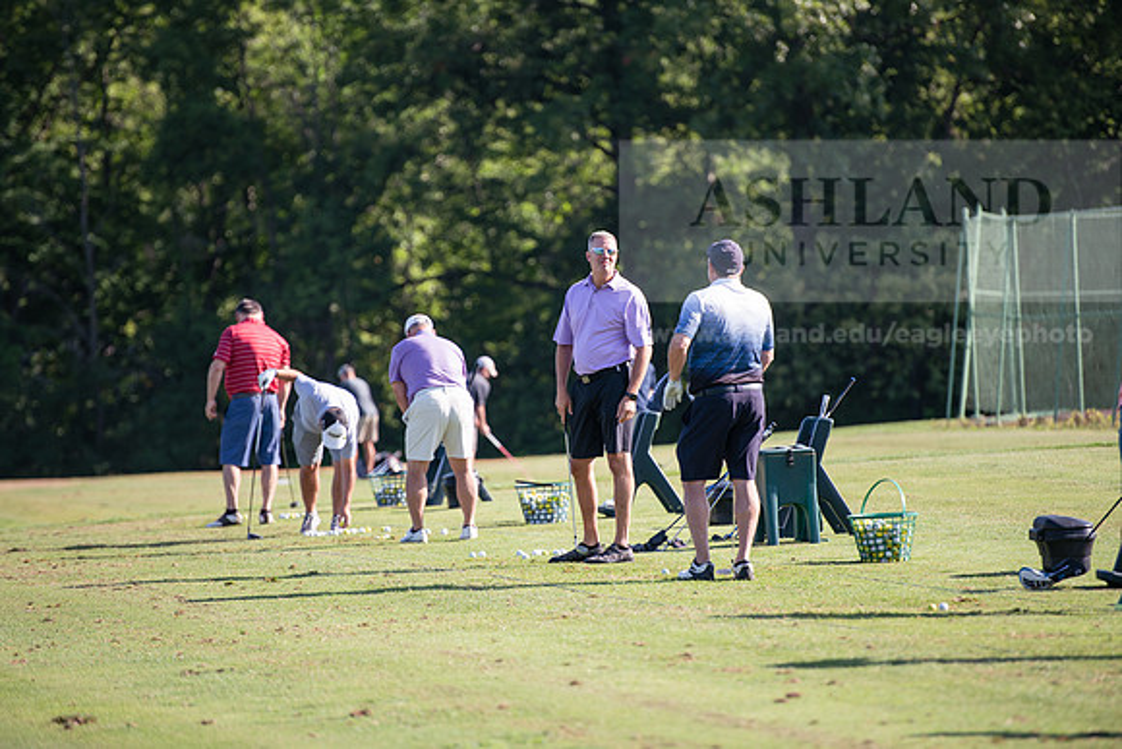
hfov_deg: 10.3
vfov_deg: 6.9
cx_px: 561
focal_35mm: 200
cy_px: 374
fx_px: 6234
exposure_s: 1/500
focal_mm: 200
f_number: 3.2
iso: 100
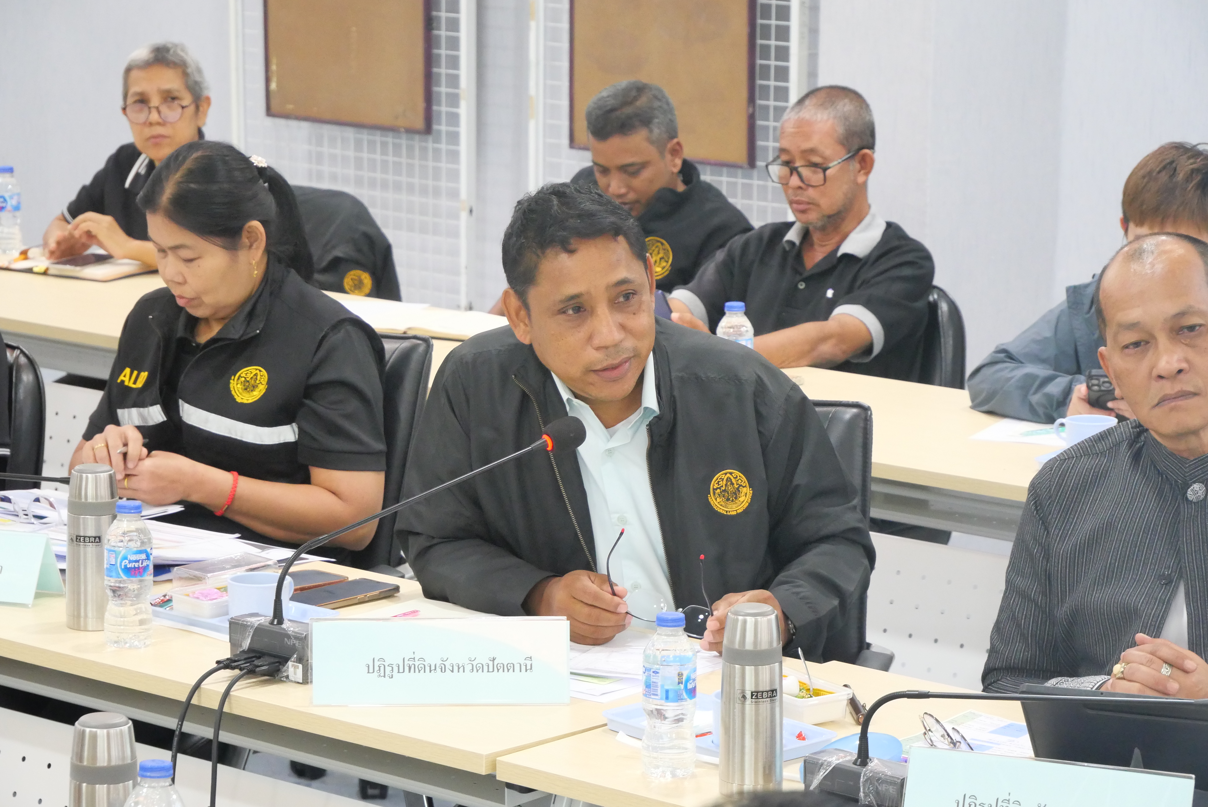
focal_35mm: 124
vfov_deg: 11.1
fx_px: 4163
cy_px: 404
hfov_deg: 16.5
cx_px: 604
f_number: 5.6
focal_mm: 60
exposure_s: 1/40
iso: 3200
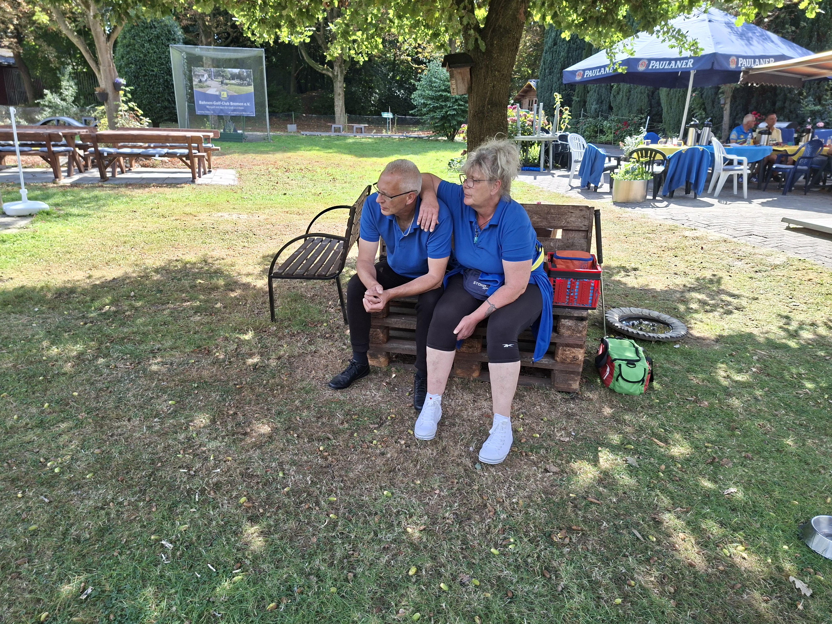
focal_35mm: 23
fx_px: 553
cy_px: 312
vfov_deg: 58.9
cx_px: 416
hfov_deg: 73.9
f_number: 1.8
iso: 50
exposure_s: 1/427
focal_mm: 5.54
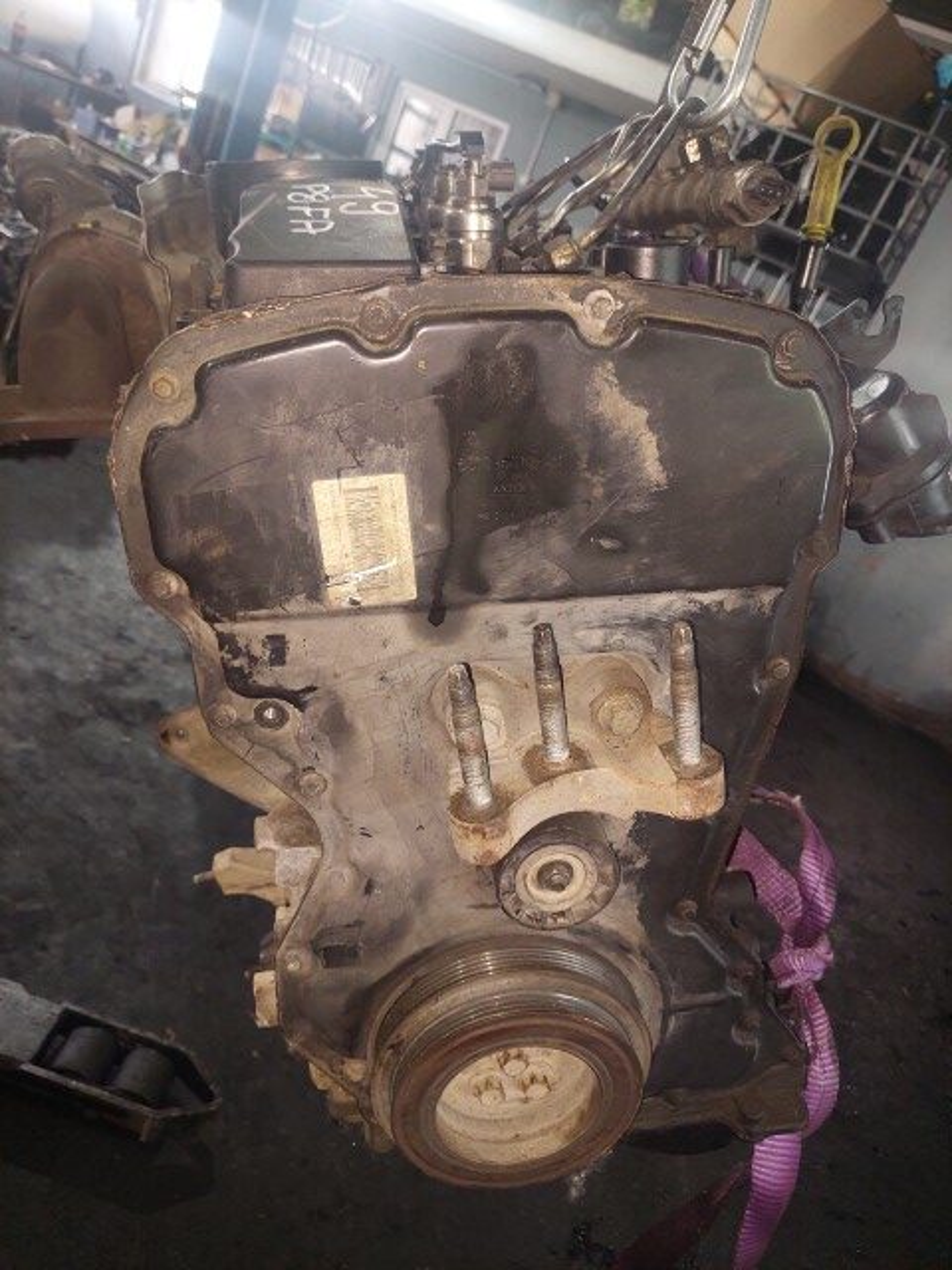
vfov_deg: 69.4
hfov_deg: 54.9
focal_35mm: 25
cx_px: 476
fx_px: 917
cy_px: 635
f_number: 1.8
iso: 200
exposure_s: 1/50
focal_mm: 5.23
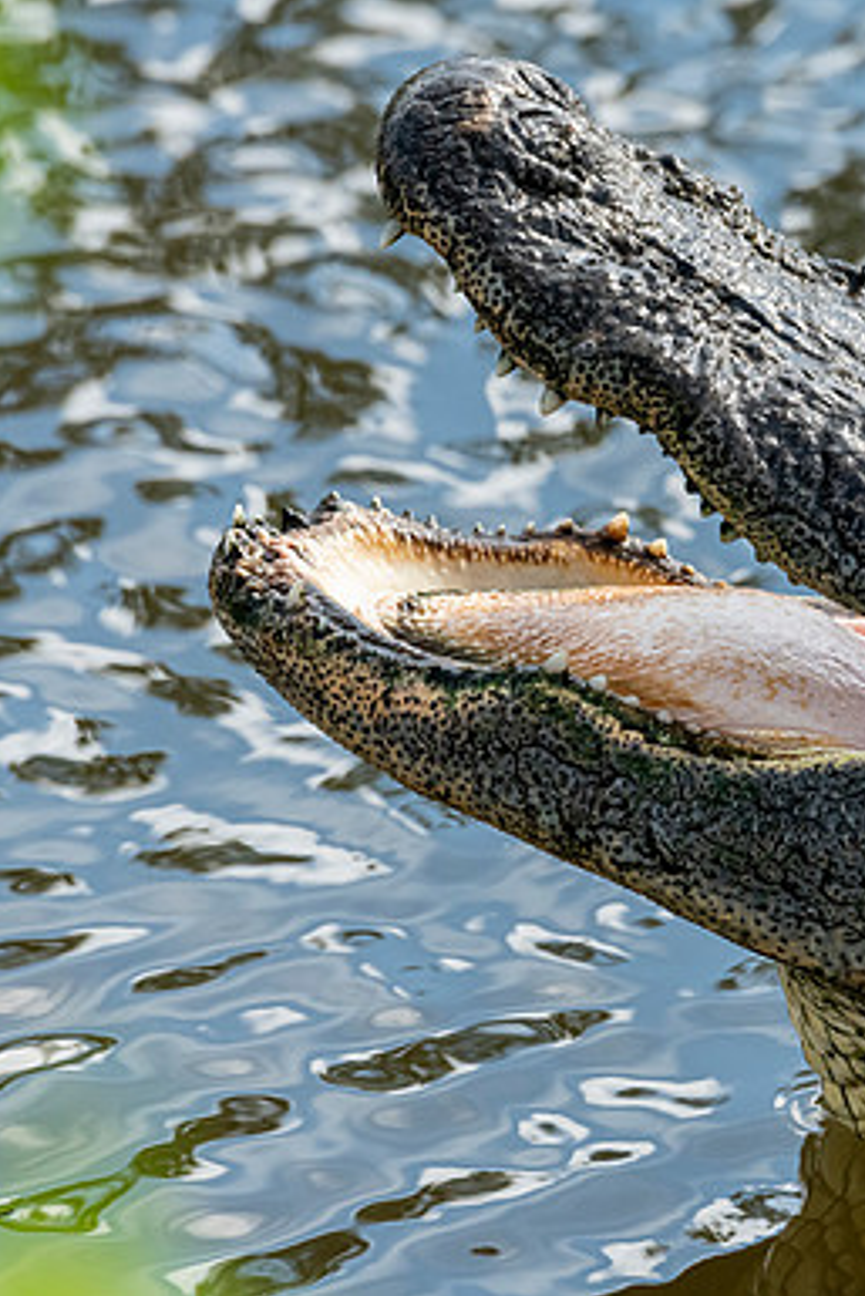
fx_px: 21712
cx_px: 754
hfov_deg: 2.3
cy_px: 648
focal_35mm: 603
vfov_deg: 3.4
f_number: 9
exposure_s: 1/2500
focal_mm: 400
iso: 2500
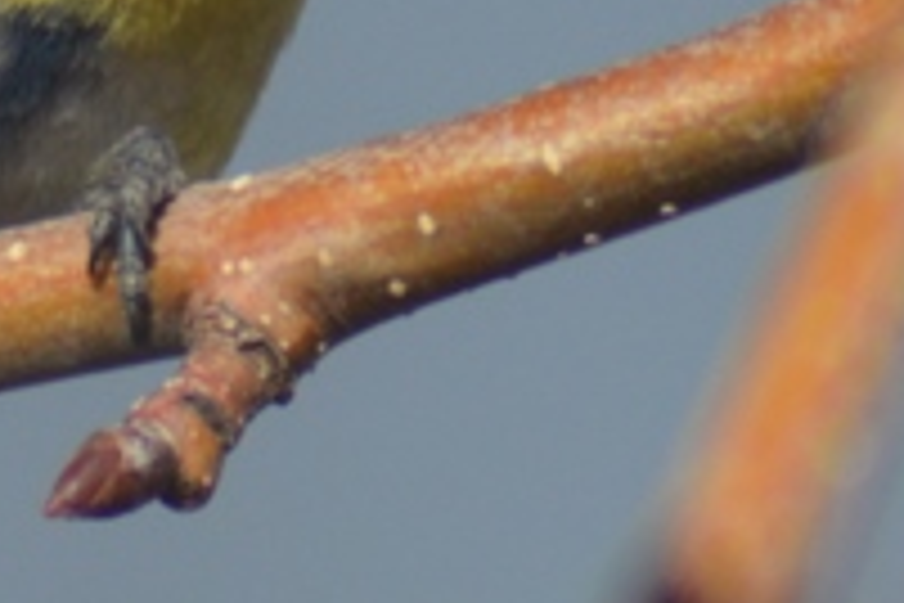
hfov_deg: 0.6
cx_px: 277
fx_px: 86526
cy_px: -220
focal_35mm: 3446
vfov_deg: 0.4
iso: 400
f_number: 5.6
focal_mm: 400
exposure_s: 1/1600
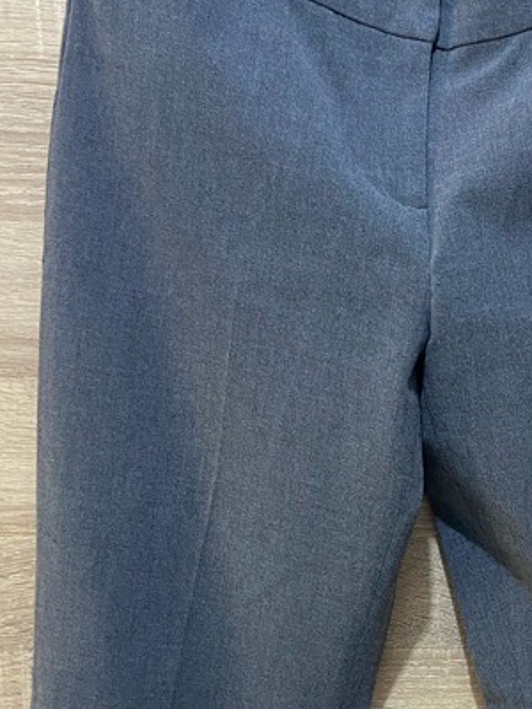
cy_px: 557
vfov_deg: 29.2
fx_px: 1332
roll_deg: -1.1
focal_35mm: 65
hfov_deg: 21.7
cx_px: 544
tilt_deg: -8.6
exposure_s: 1/50
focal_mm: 4.25
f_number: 1.8
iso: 320
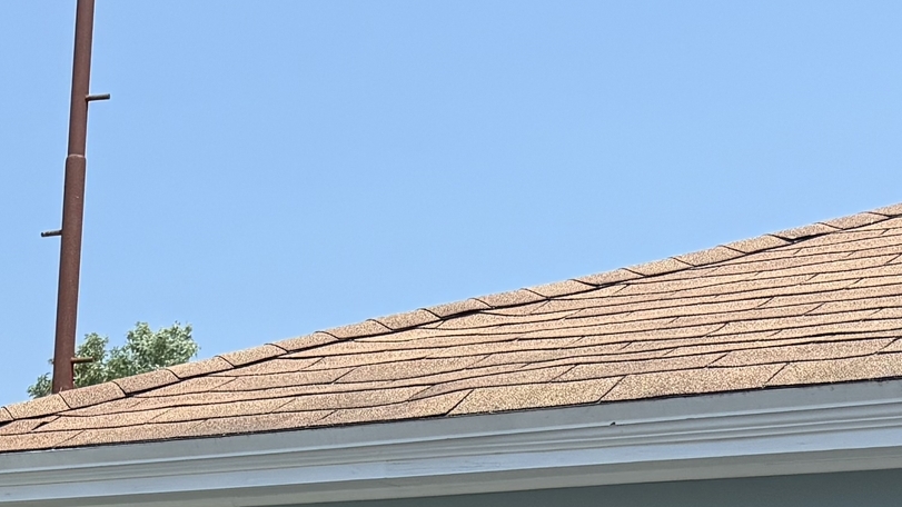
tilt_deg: -7.9
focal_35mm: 99
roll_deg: -2.1
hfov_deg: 21.0
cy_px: 1239
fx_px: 2368
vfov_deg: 10.4
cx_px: 53
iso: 80
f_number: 1.78
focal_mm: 6.76
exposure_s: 1/3021
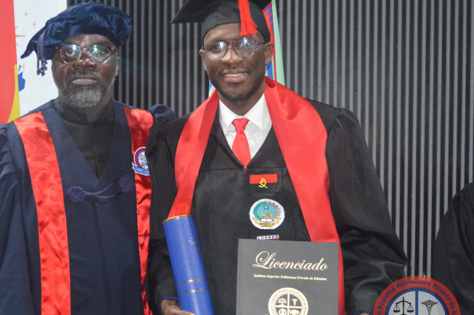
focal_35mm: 74
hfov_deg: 27.3
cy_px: 178
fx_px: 970
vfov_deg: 18.5
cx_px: 153
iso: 2500
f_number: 5
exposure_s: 1/60
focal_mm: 35
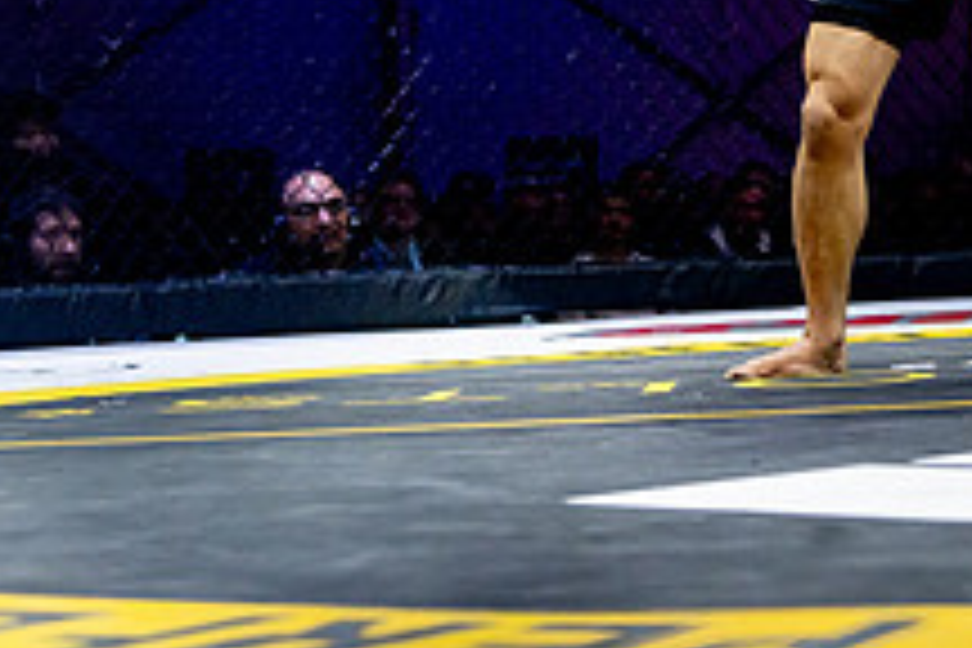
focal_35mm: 126
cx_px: 1188
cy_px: -115
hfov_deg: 15.6
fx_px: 3402
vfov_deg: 10.7
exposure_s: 1/1250
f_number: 2.8
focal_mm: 47
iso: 3200
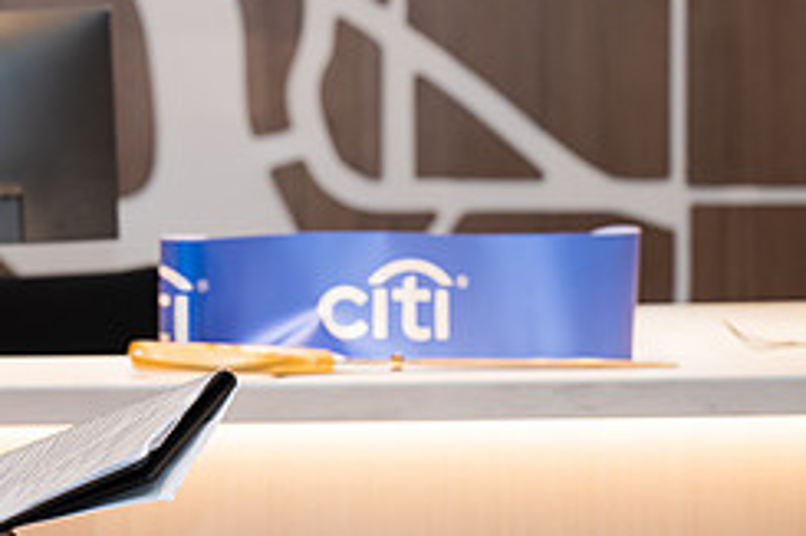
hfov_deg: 9.7
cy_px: 210
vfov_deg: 6.5
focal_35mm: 211
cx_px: 34
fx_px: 4721
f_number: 3.2
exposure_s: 1/160
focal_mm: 82
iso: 400
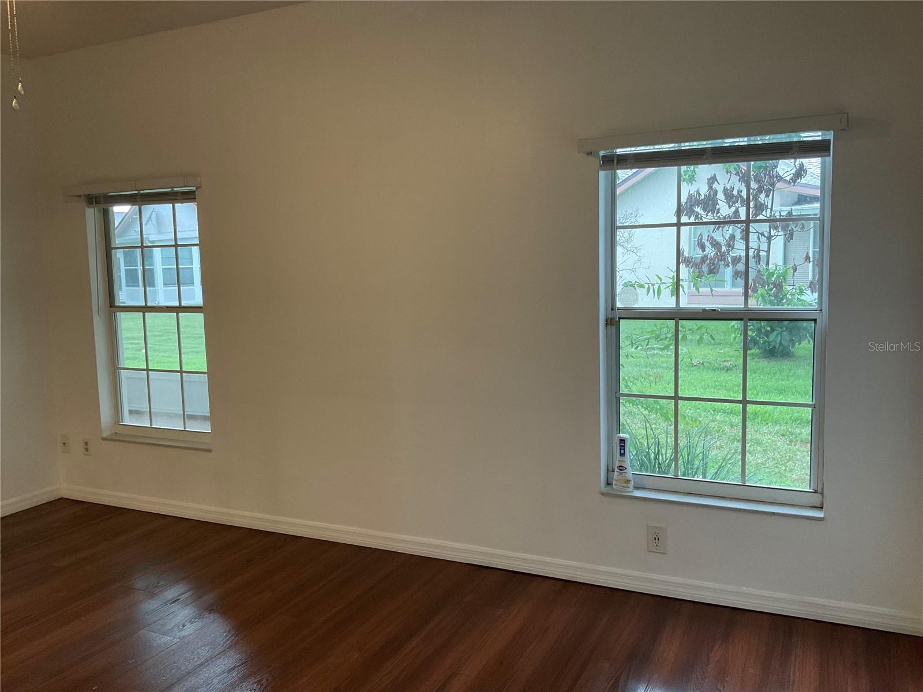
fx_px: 773
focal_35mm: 29
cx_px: 462
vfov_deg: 48.2
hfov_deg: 61.7
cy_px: 346
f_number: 1.8
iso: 100
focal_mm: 3
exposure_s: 1/60
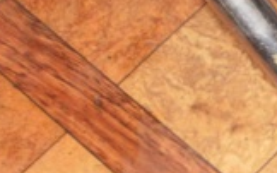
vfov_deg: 8.6
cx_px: 494
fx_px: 1139
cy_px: 178
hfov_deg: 12.7
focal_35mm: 151
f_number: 3.5
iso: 125
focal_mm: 6.3
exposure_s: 1/30
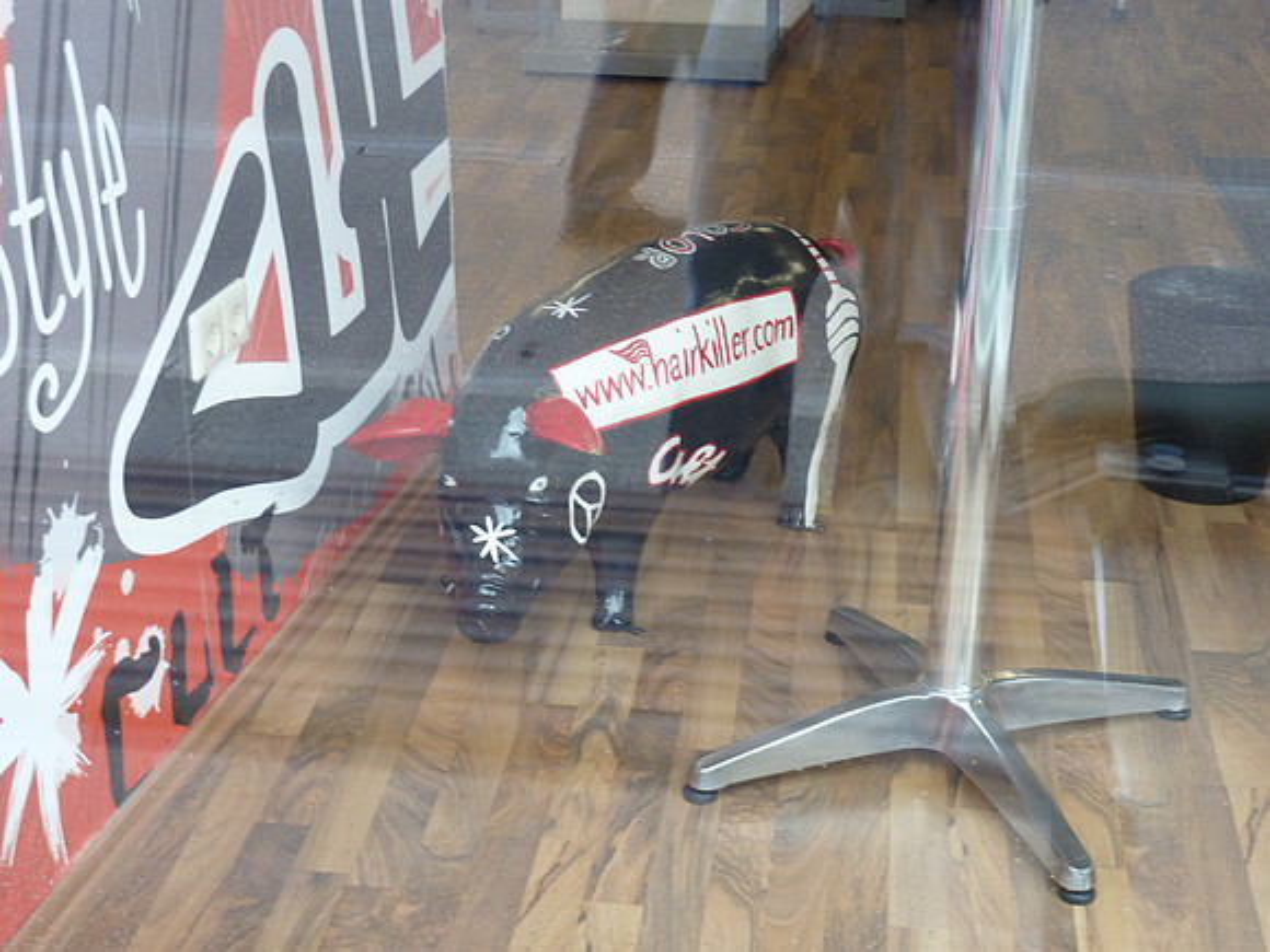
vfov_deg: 24.8
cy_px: 476
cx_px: 635
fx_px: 2165
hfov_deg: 32.7
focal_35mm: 59
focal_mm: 9.7
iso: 200
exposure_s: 1/30
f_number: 3.9
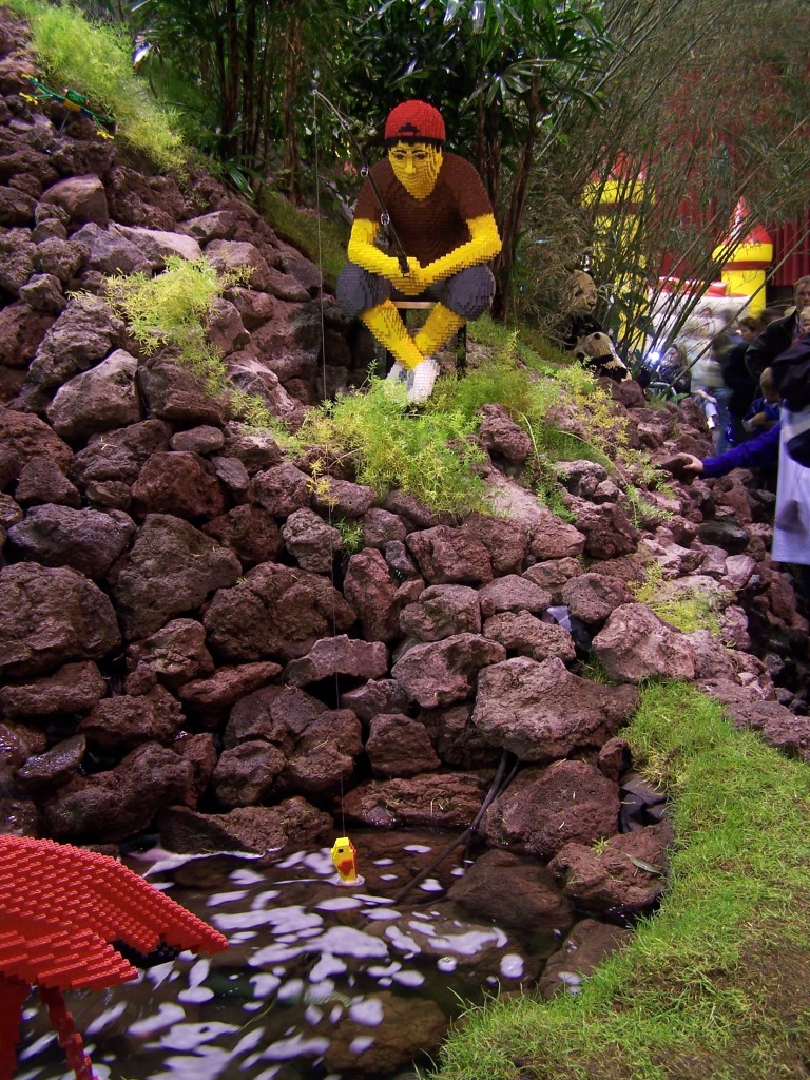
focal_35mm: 38
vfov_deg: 49.0
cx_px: 405
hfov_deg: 37.7
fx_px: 1186
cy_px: 540
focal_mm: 6.3
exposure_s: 1/2
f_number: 2.8
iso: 80
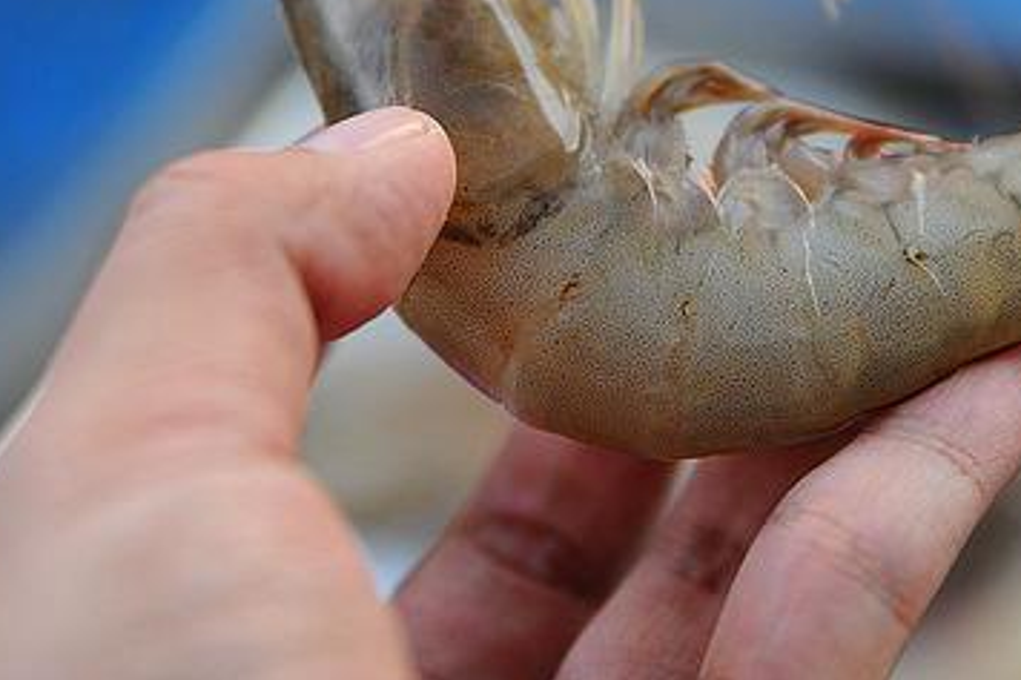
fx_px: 3827
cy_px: 80
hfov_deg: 15.1
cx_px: 743
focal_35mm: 135
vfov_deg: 10.1
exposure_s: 1/160
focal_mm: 75
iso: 200
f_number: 2.8
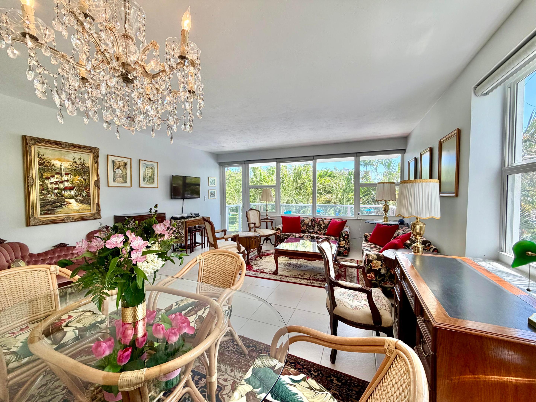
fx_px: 217
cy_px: 201
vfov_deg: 85.7
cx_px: 268
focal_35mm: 14
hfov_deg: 102.1
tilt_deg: -2.3
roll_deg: +0.6
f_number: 2.2
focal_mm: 2.22
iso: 80
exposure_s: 1/120
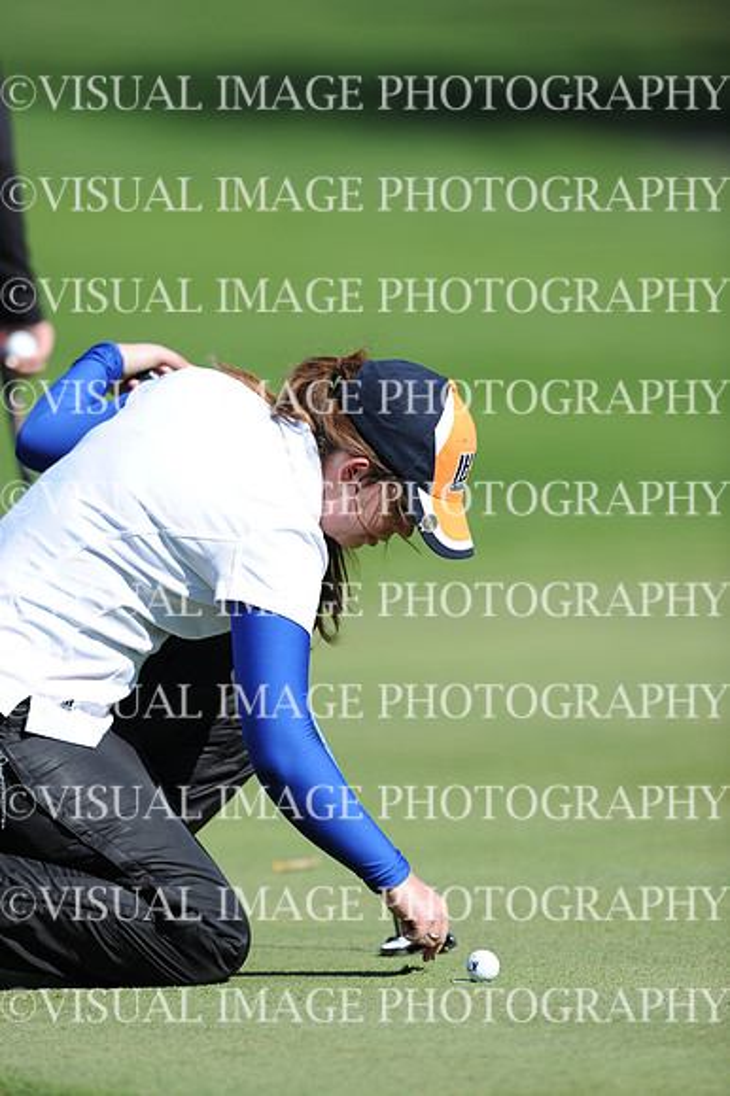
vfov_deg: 5.2
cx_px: 365
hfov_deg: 3.4
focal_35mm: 400
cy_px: 548
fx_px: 12180
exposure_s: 1/2500
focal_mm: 400
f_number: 4
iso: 250
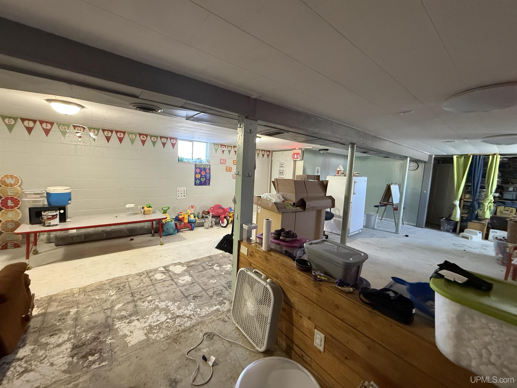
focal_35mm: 14
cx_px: 258
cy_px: 194
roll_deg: -2.8
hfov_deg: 102.1
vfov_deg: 85.7
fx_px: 209
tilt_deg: -6.4
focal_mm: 2.22
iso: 640
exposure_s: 1/60
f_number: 2.2
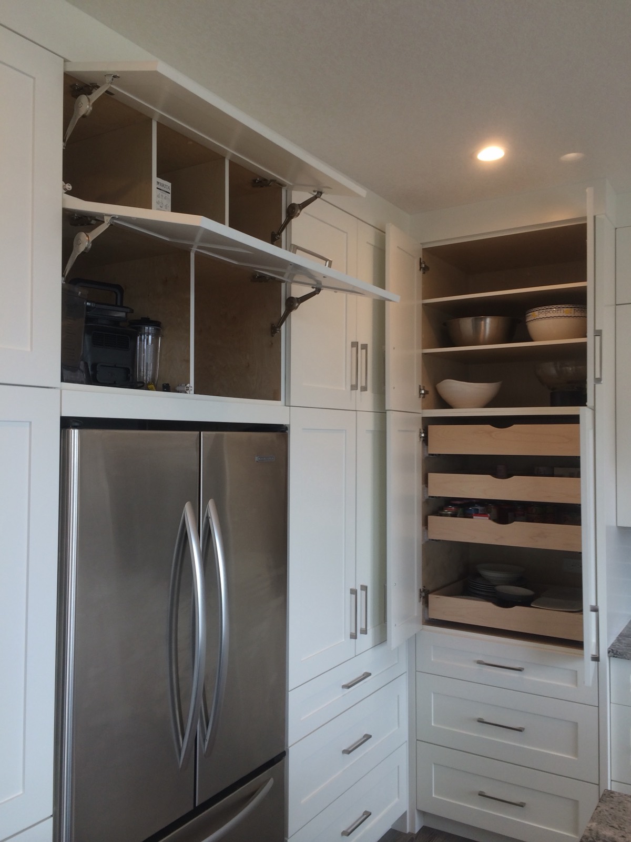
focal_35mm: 30
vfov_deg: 60.0
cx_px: 316
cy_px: 421
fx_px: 729
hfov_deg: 46.8
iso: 40
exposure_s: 1/60
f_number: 2.2
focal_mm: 4.12
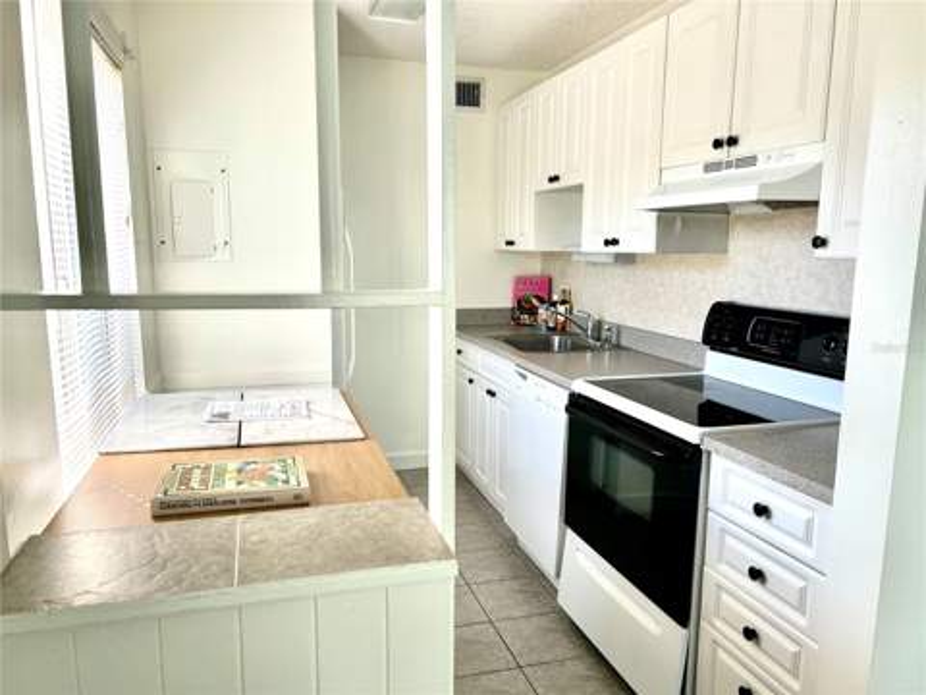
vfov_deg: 53.1
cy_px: 348
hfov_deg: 67.3
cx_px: 463
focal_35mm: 26
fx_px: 696
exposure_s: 1/167
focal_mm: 5.7
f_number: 1.5
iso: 40
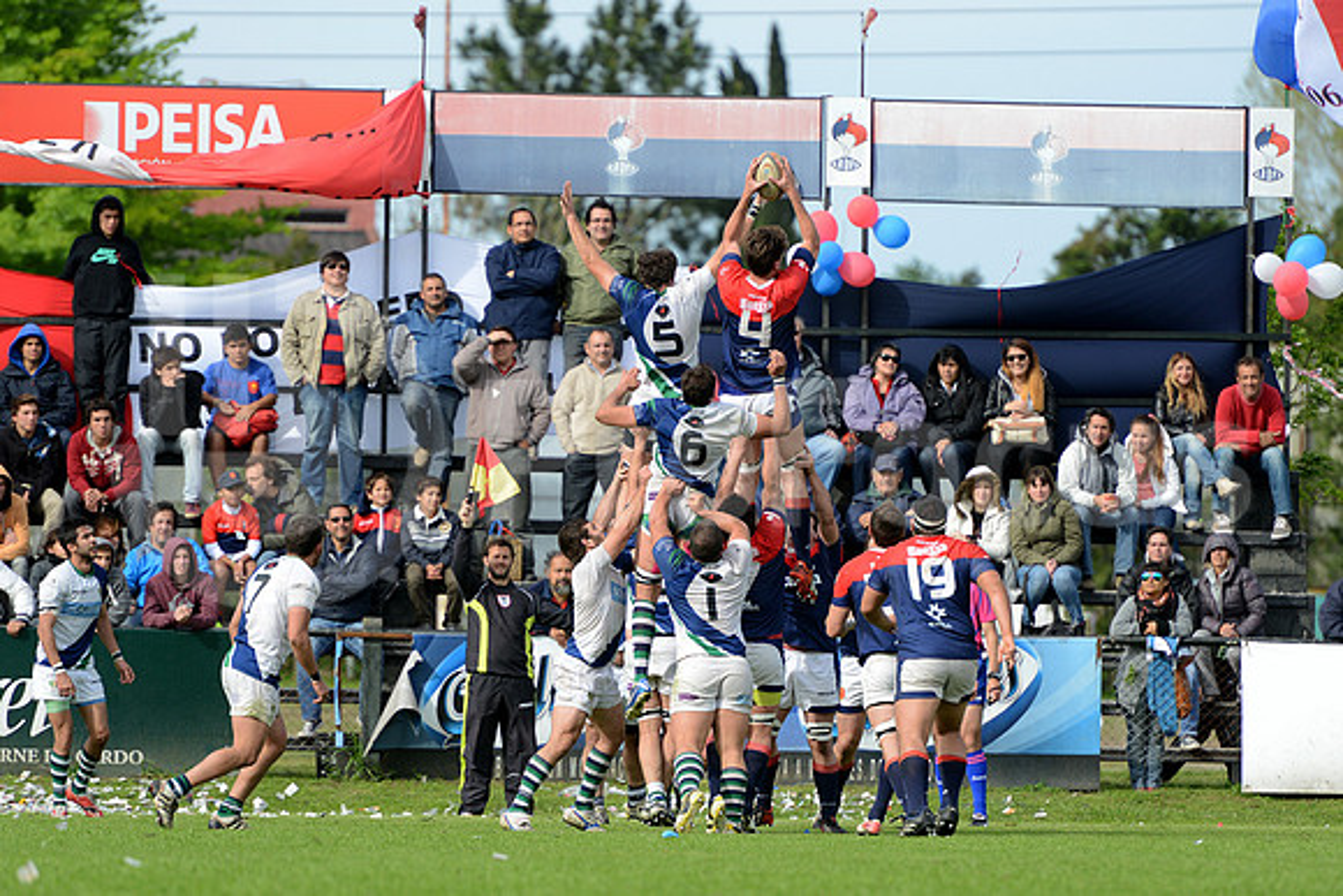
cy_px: 448
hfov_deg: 7.6
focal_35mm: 270
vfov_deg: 5.1
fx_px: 10074
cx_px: 672
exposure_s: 1/1000
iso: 400
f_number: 4
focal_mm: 270
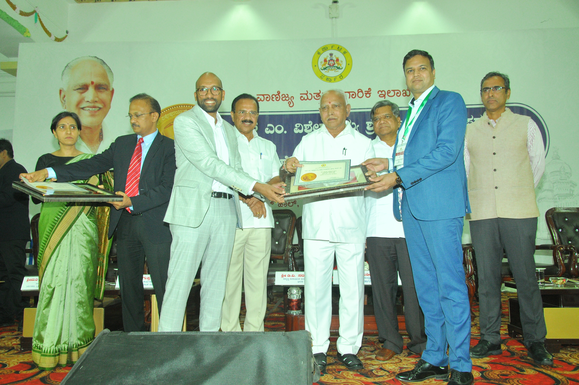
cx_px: 290
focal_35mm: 32
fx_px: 506
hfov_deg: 59.6
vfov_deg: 41.6
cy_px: 192
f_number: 9
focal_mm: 21
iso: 1000
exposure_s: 1/125
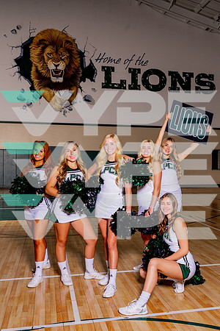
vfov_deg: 53.1
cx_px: 128
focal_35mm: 36
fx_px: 330
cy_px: 166
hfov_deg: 36.8
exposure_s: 1/250
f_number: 9
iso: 200
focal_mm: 24
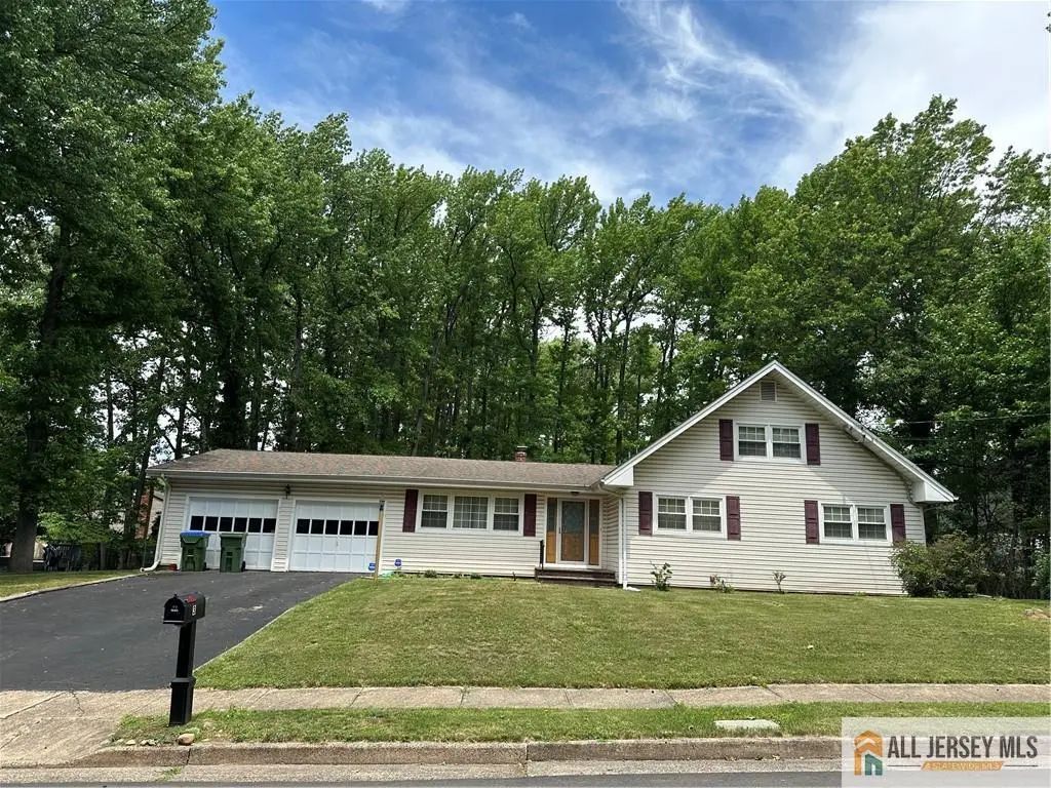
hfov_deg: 71.6
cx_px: 526
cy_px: 394
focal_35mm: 24
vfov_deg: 56.8
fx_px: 729
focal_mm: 6.86
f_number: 1.78
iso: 80
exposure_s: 1/2299
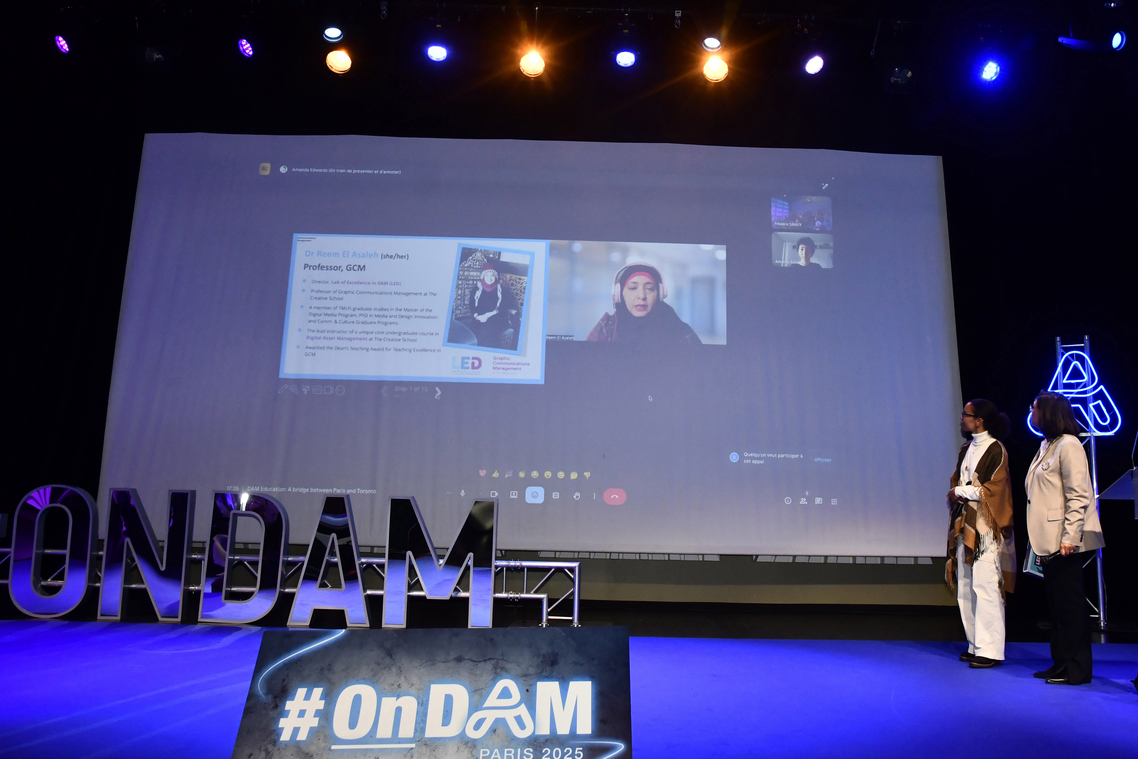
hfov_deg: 67.4
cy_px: 380
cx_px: 569
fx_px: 853
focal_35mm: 27
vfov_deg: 47.9
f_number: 5.6
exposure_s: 1/160
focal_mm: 18
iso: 1250
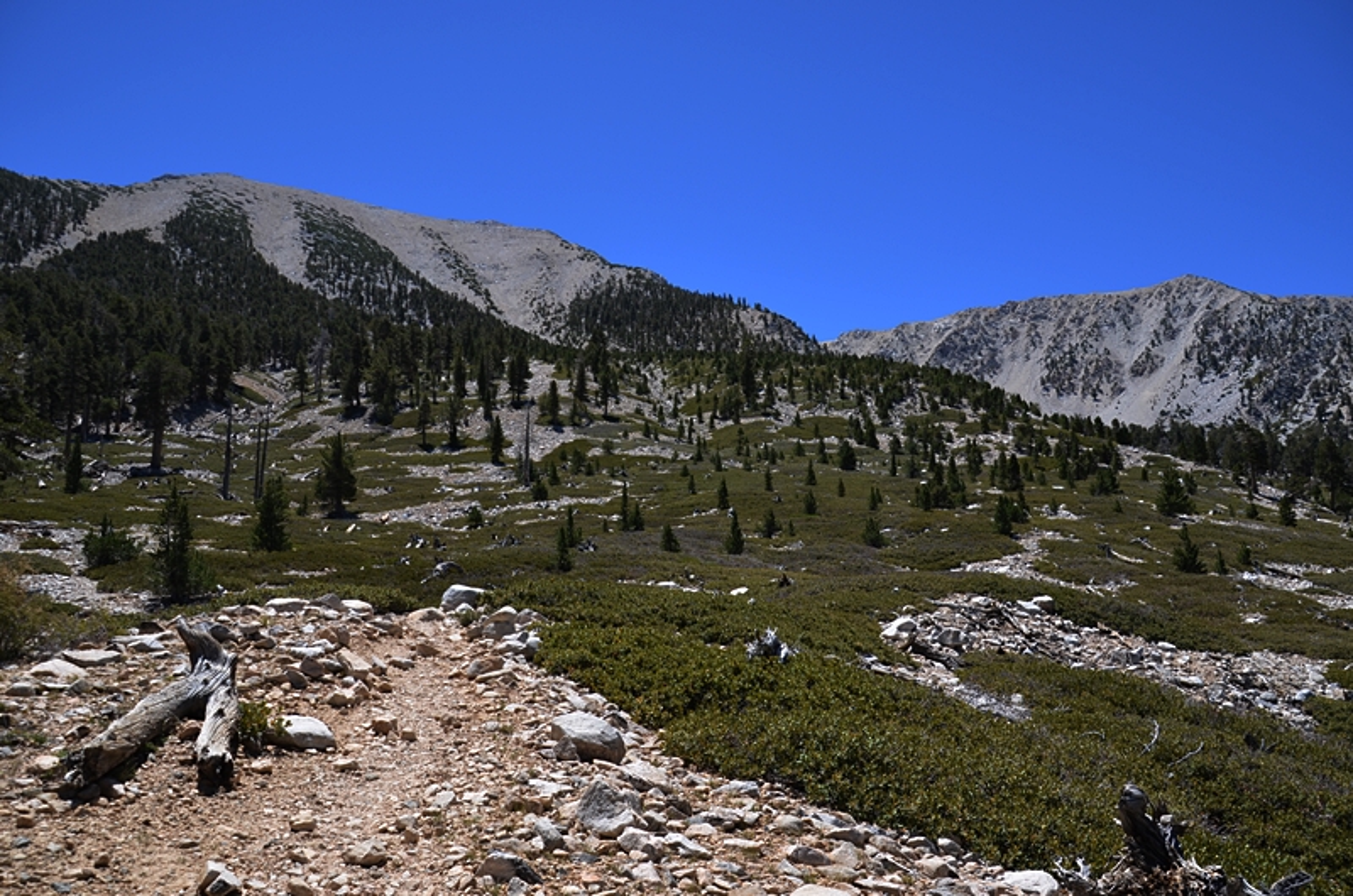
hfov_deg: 62.0
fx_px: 1125
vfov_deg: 43.4
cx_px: 676
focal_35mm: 30
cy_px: 448
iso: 100
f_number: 6.3
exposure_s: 1/400
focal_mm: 20
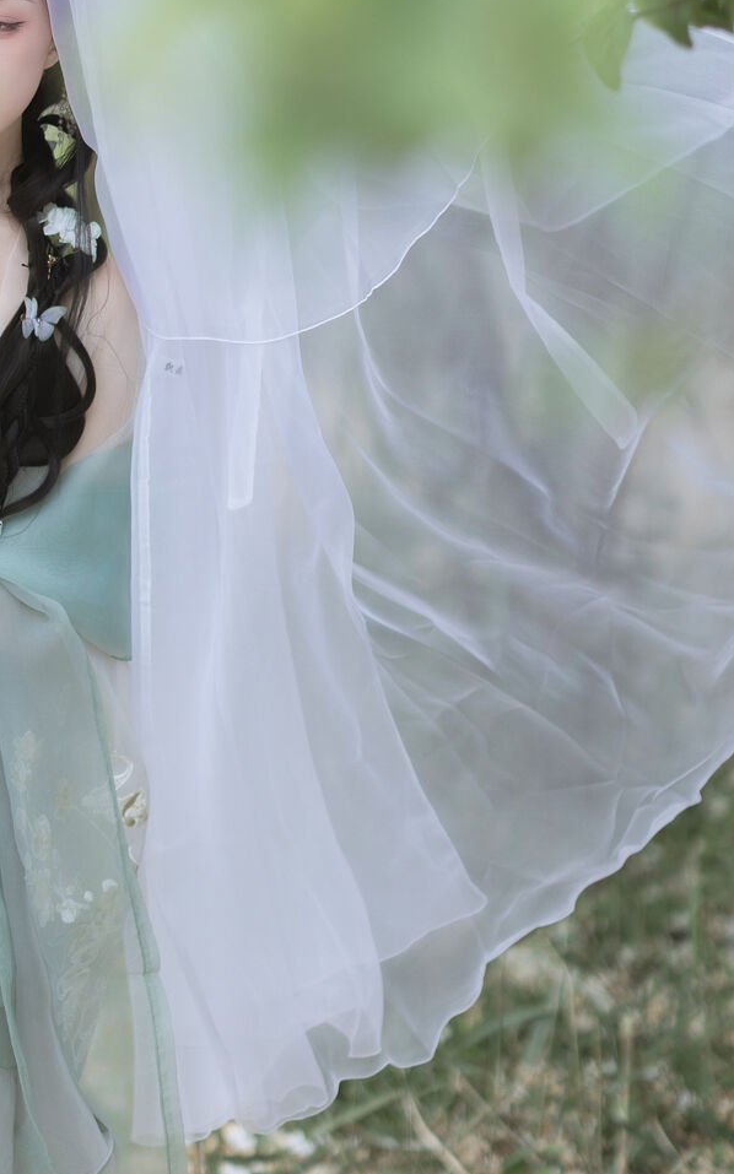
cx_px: 107
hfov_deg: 8.0
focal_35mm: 163
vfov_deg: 12.7
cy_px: 108
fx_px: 5218
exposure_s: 1/2500
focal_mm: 85
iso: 160
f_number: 1.4
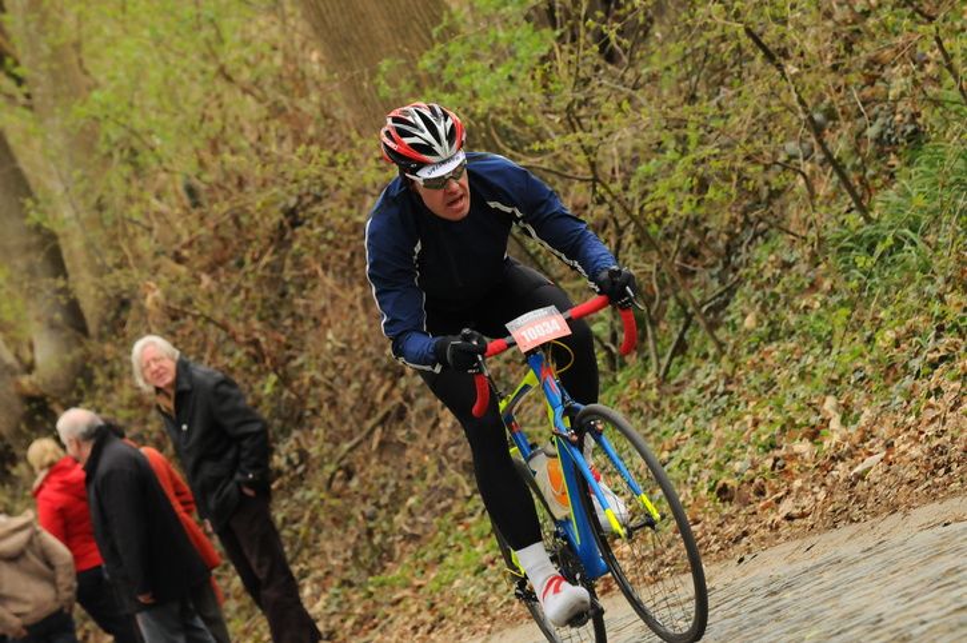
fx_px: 7246
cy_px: 322
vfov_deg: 5.1
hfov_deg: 7.6
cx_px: 484
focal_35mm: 270
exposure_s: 1/320
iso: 1600
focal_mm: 180
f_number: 5
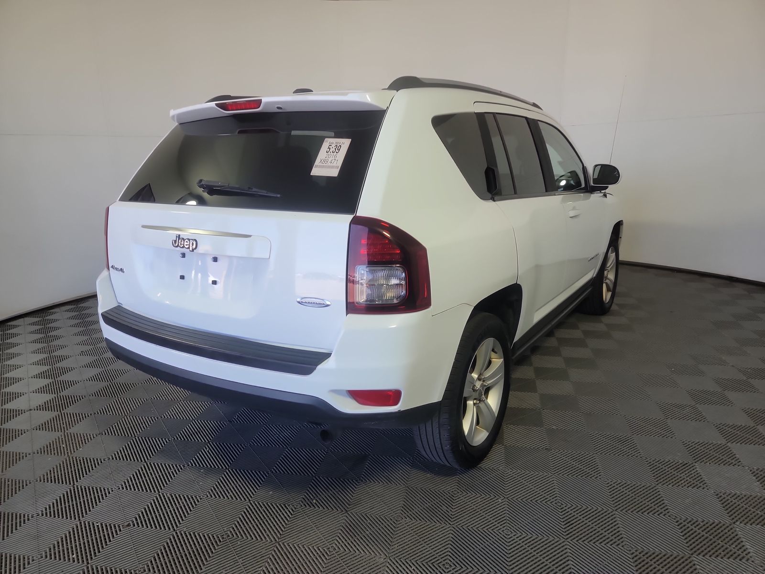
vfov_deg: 56.8
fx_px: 530
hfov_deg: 71.6
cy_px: 287
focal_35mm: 24
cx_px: 382
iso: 59
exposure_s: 1/119
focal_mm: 6.7
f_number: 1.8
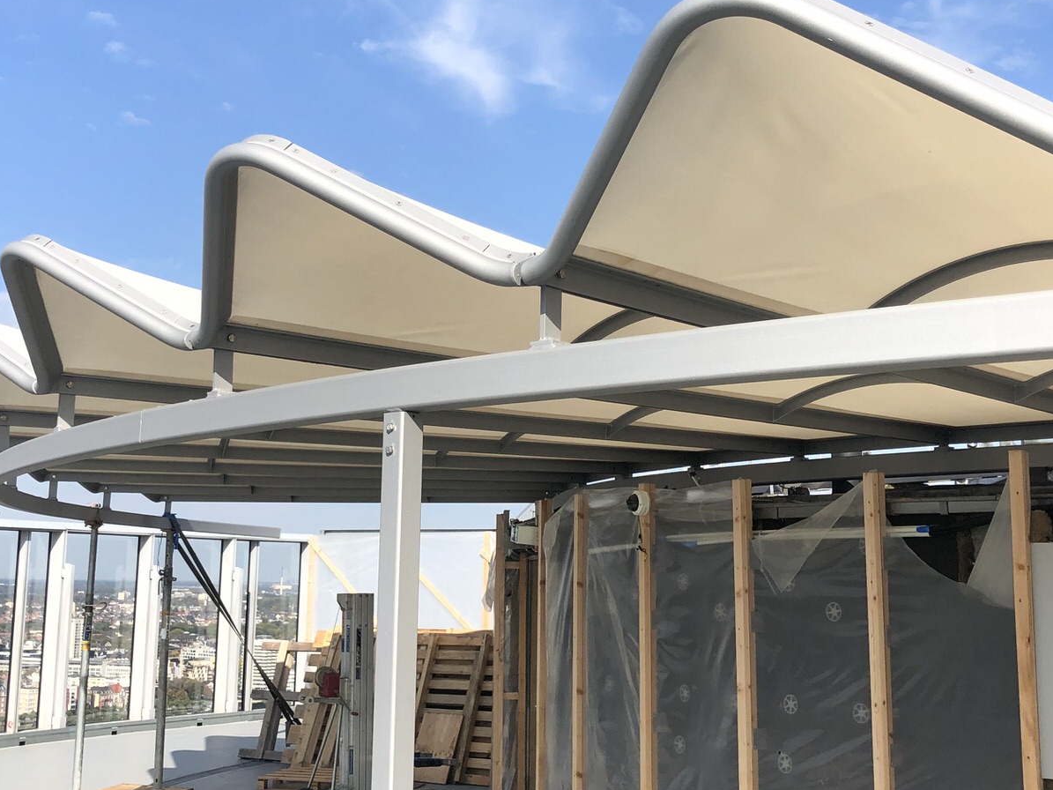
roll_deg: +0.5
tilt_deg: +11.2
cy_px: 354
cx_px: 491
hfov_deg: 42.1
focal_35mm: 45
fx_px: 1369
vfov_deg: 32.2
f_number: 1.8
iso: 20
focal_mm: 4
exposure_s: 1/2404
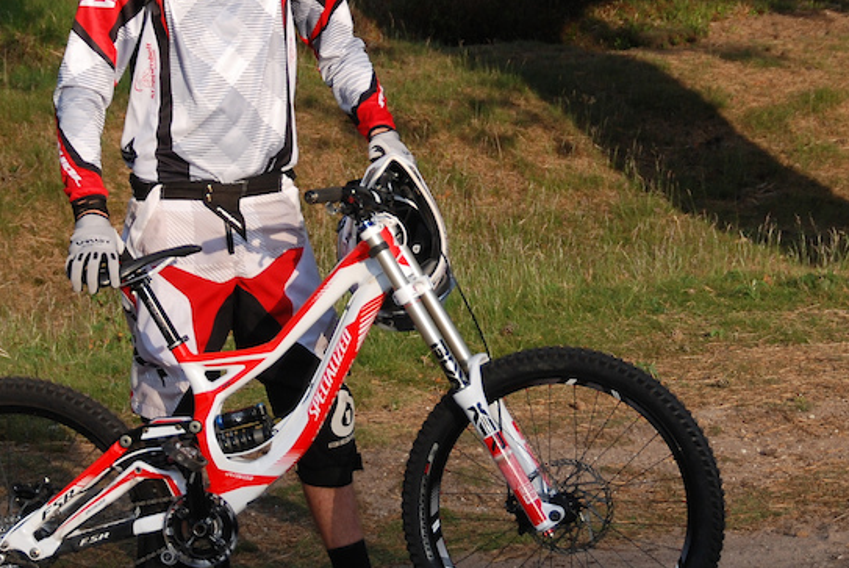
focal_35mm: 184
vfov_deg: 7.5
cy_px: 193
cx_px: 538
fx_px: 4341
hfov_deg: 11.2
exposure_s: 1/640
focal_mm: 65
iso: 200
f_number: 5
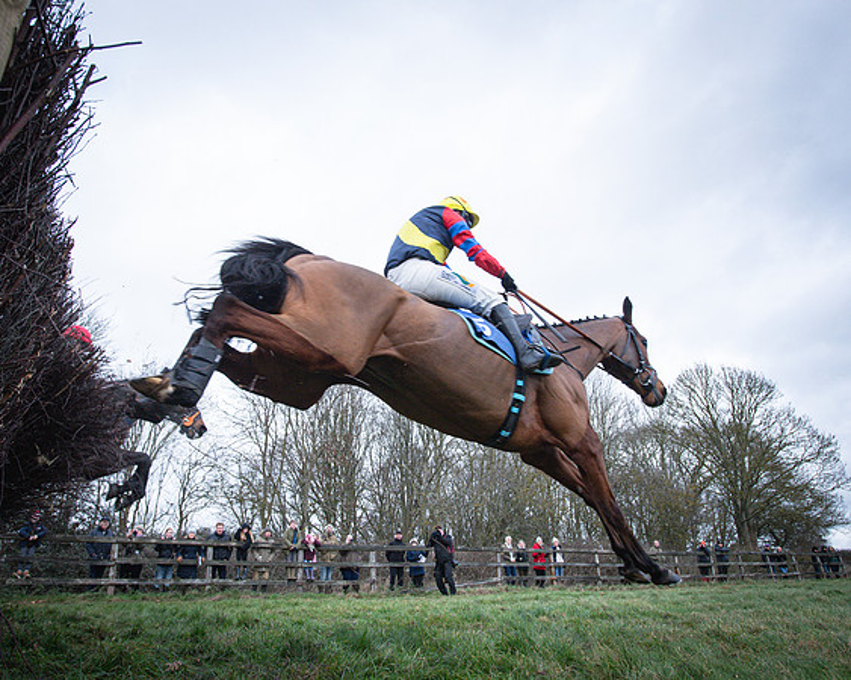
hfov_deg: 69.9
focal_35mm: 24
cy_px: 342
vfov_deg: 58.4
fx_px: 609
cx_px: 405
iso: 2000
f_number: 7.1
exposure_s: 1/1000
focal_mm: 19
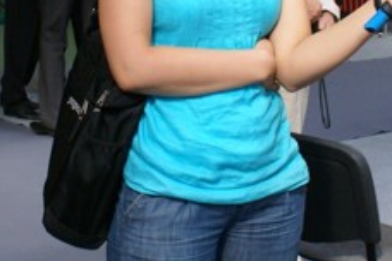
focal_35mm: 120
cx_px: 210
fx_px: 1307
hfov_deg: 17.1
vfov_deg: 11.4
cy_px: 34
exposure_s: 1/80
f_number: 5.6
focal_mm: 26
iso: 400
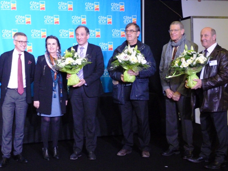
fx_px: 375
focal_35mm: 57
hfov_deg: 33.8
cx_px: 112
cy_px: 84
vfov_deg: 25.6
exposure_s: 1/60
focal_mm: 9.9
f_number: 4.2
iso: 800
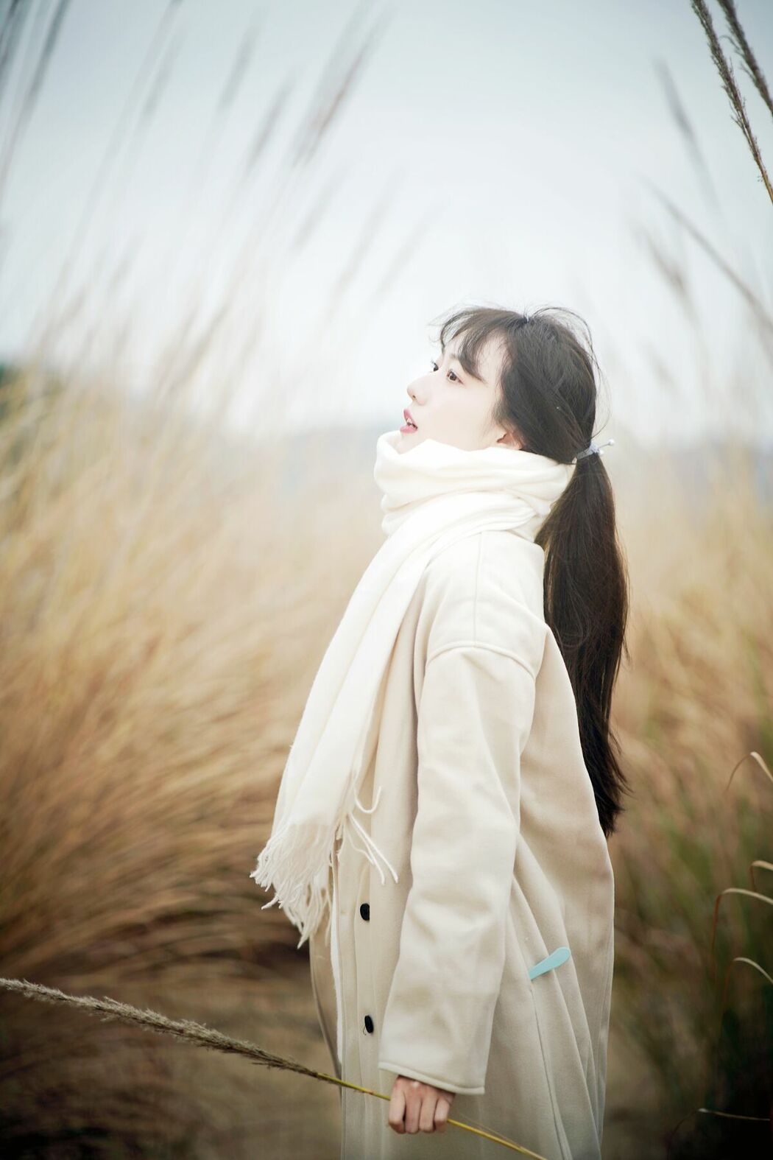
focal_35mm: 85
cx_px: 386
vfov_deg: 23.9
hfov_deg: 16.1
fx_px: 2737
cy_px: 580
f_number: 2
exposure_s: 1/400
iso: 125
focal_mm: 85
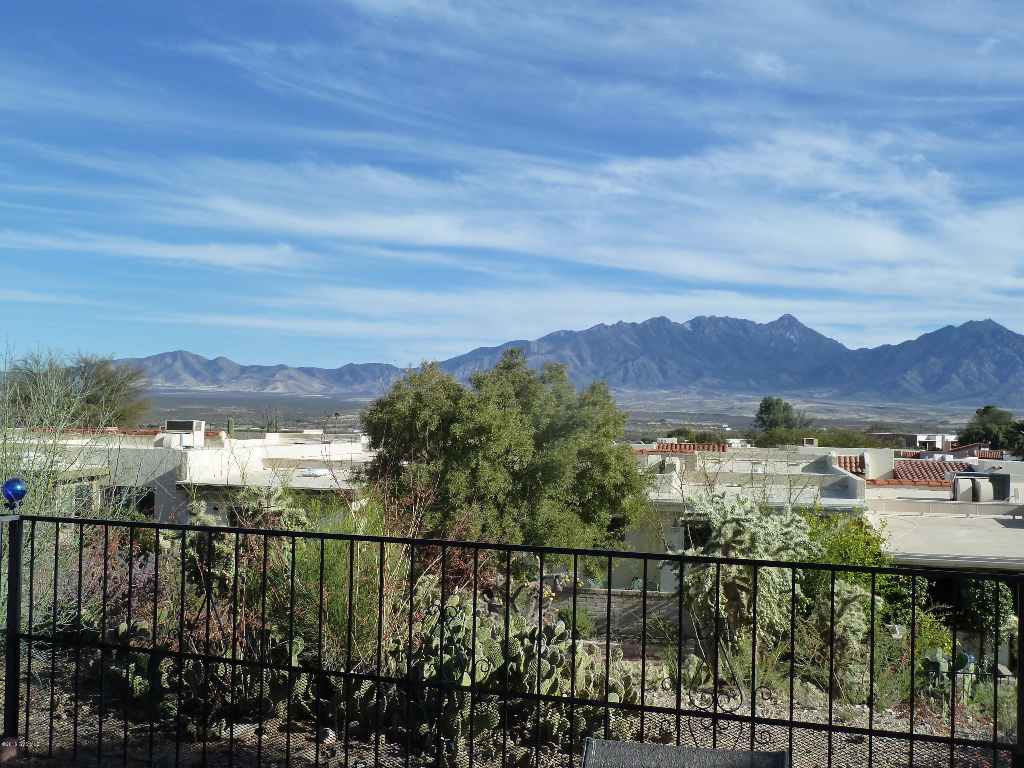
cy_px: 384
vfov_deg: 36.0
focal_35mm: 40
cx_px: 512
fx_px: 1183
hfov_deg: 46.8
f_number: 5
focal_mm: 6.5
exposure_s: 1/500
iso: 125
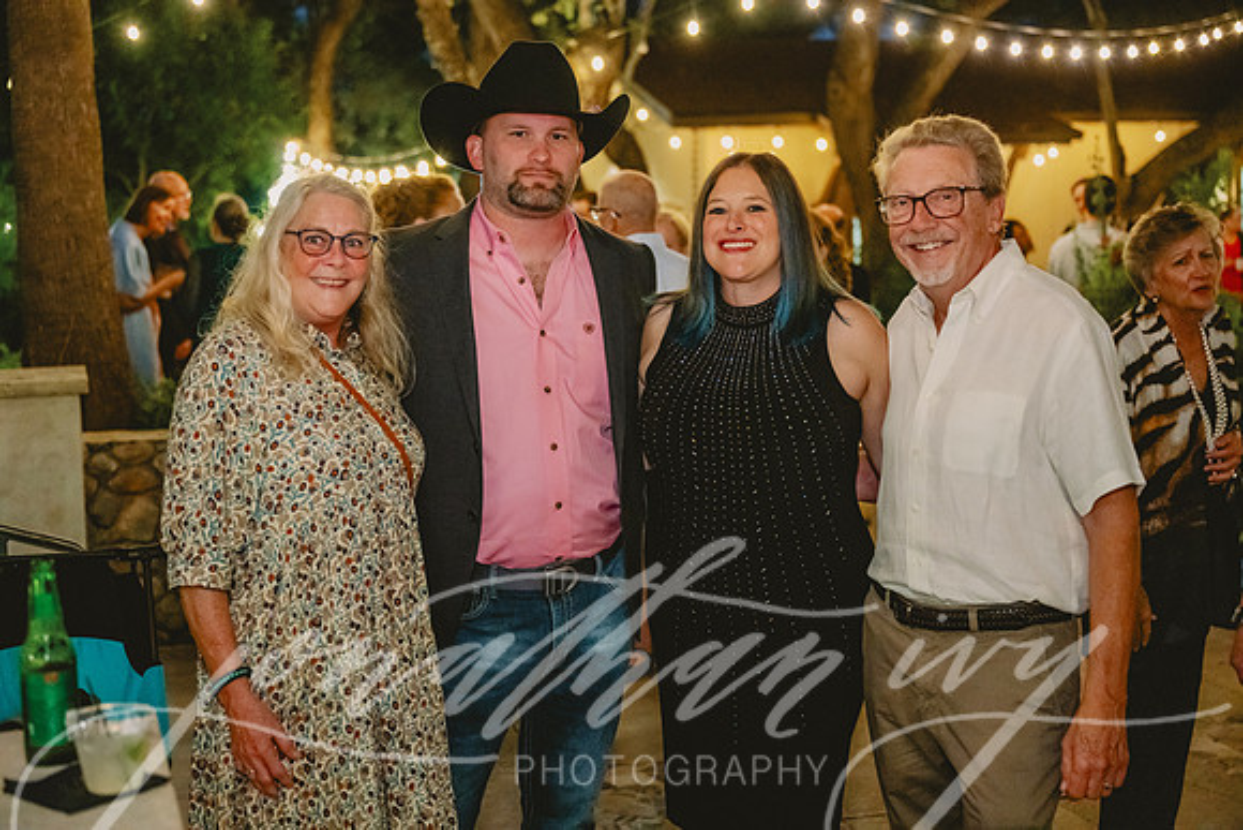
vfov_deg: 26.5
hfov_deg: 38.9
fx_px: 1761
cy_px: 415
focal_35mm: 51
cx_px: 622
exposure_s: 1/60
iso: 5000
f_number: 2.8
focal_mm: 51
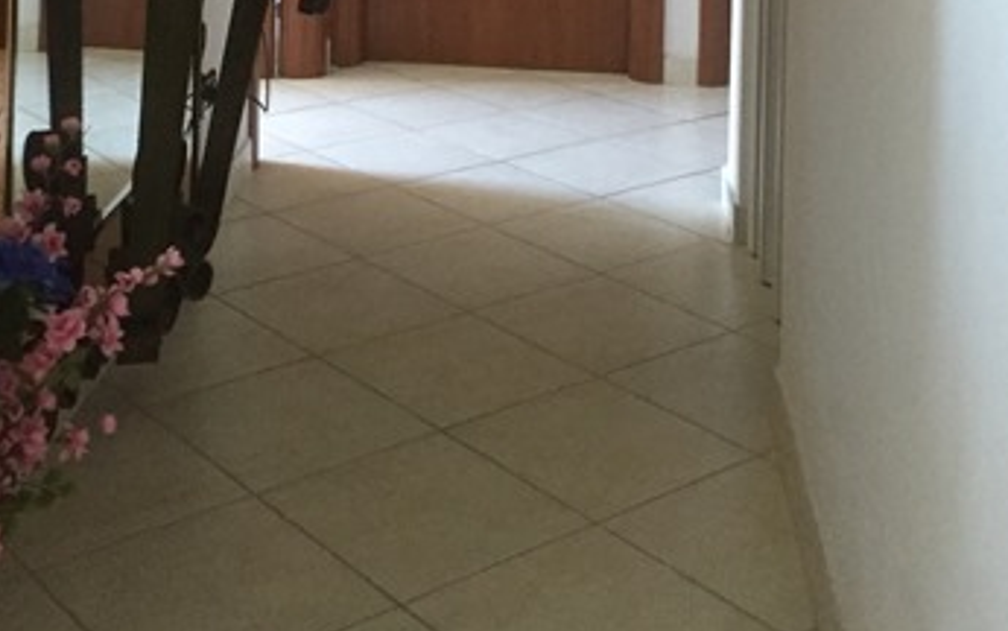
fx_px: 1567
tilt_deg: -0.5
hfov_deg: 35.5
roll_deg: -0.9
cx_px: 397
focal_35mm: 57
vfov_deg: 20.3
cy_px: -248
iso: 250
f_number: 2.2
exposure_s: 1/20
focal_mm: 4.15
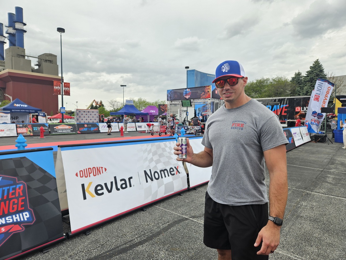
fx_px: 230
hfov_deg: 73.9
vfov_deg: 58.9
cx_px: 173
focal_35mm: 23
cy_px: 130
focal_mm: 5.4
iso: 25
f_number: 1.8
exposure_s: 1/542
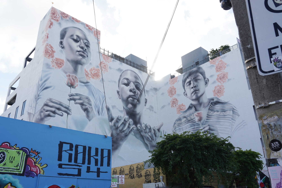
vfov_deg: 42.3
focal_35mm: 31
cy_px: 94
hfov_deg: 60.3
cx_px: 141
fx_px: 243
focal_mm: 31
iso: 100
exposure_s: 1/100
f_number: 11
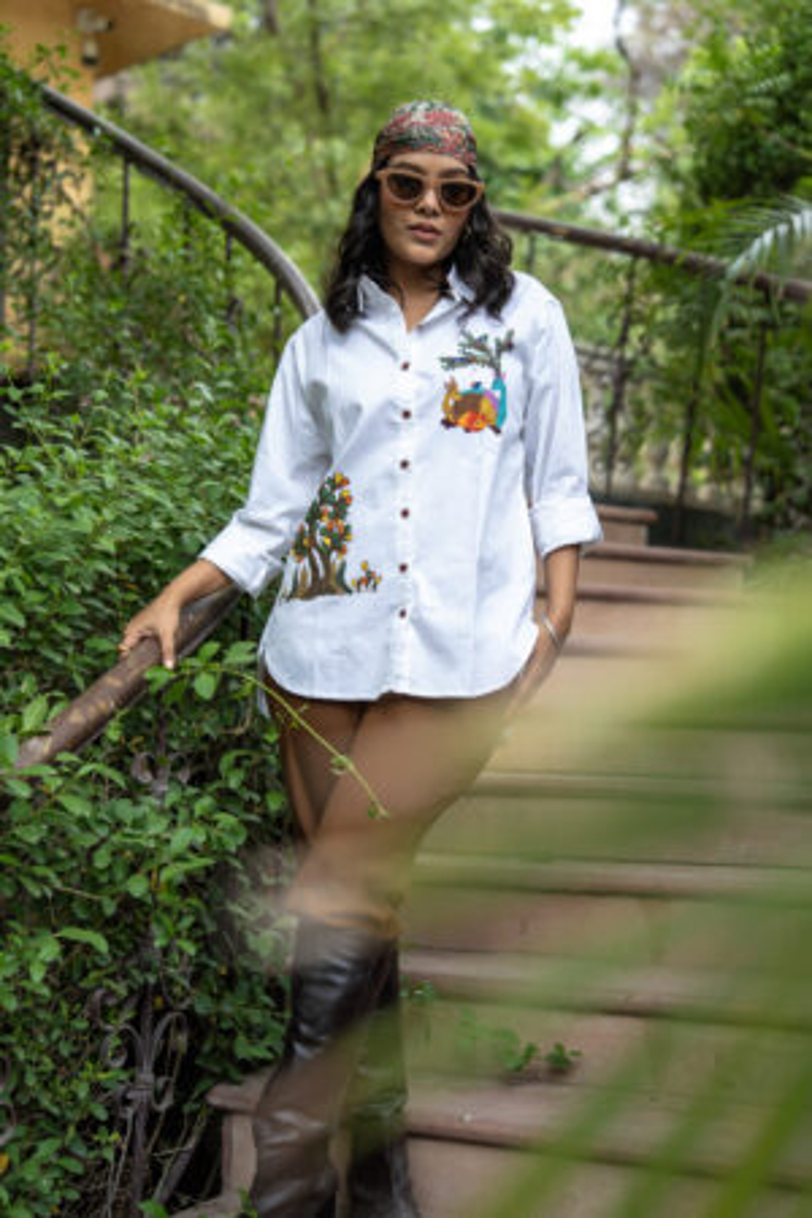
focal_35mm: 56
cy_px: 609
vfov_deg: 35.6
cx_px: 406
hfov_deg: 24.2
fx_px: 1895
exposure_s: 1/320
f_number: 2.8
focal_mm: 56
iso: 160
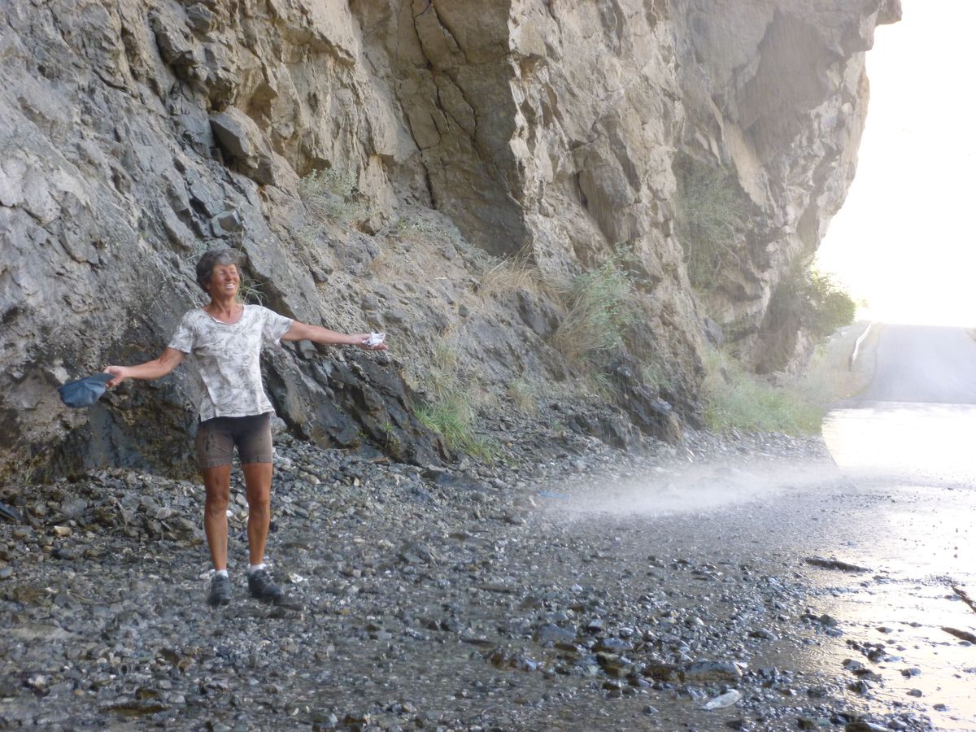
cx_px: 488
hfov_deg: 34.9
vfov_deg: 26.6
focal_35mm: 55
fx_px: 1551
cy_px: 366
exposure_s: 1/60
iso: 160
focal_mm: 9.9
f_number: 4.2
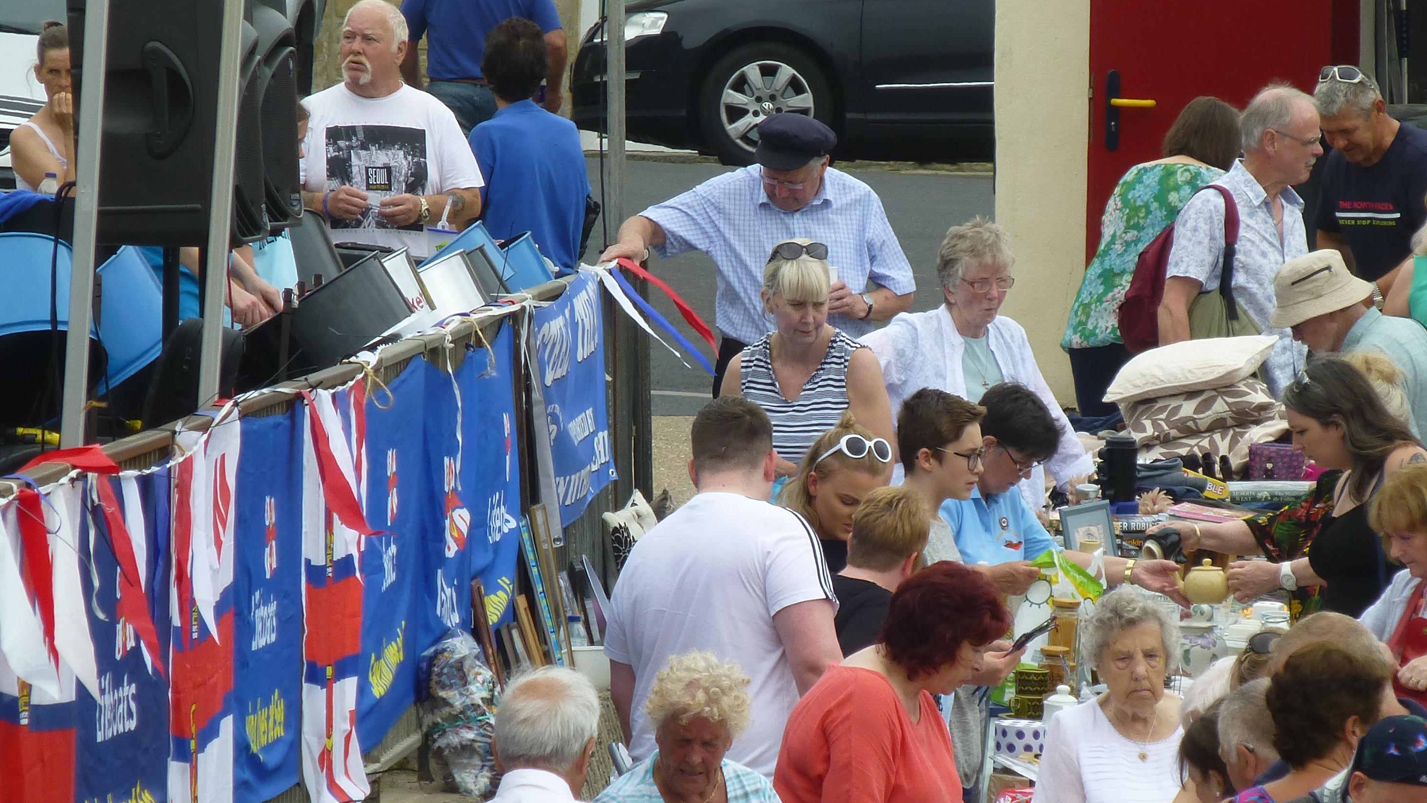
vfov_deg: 2.6
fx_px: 17518
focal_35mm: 463
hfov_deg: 4.7
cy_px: 560
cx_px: 902
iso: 100
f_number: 5.9
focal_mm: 51.5
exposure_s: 1/250
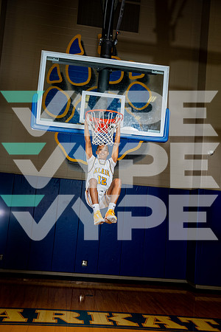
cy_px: 166
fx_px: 350
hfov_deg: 35.1
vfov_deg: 50.7
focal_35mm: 38
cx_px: 110
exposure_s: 1/250
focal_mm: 38
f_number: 4
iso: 160
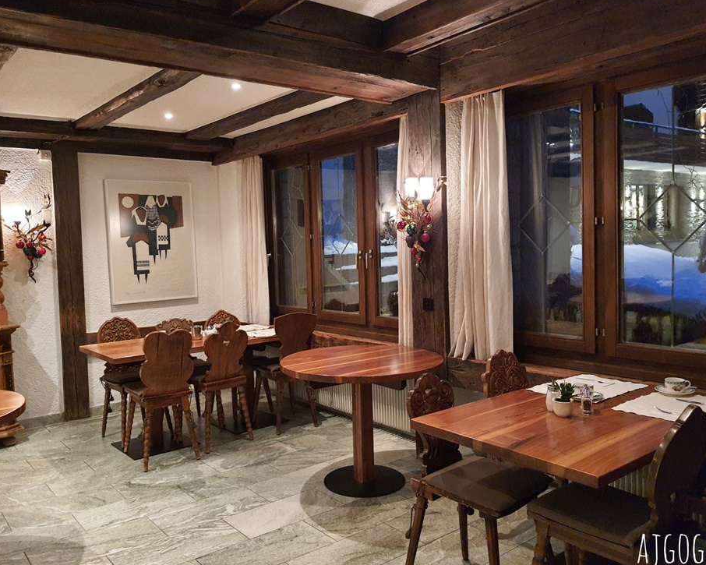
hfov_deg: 62.2
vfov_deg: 51.5
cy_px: 284
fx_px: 585
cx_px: 337
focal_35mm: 28
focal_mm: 4.32
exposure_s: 1/33
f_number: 1.7
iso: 640
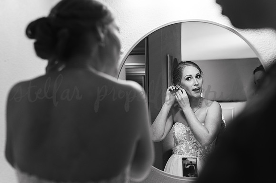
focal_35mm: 51
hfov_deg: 39.1
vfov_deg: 26.6
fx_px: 388
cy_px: 92
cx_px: 138
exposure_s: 1/160
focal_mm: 50
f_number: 3.2
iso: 500
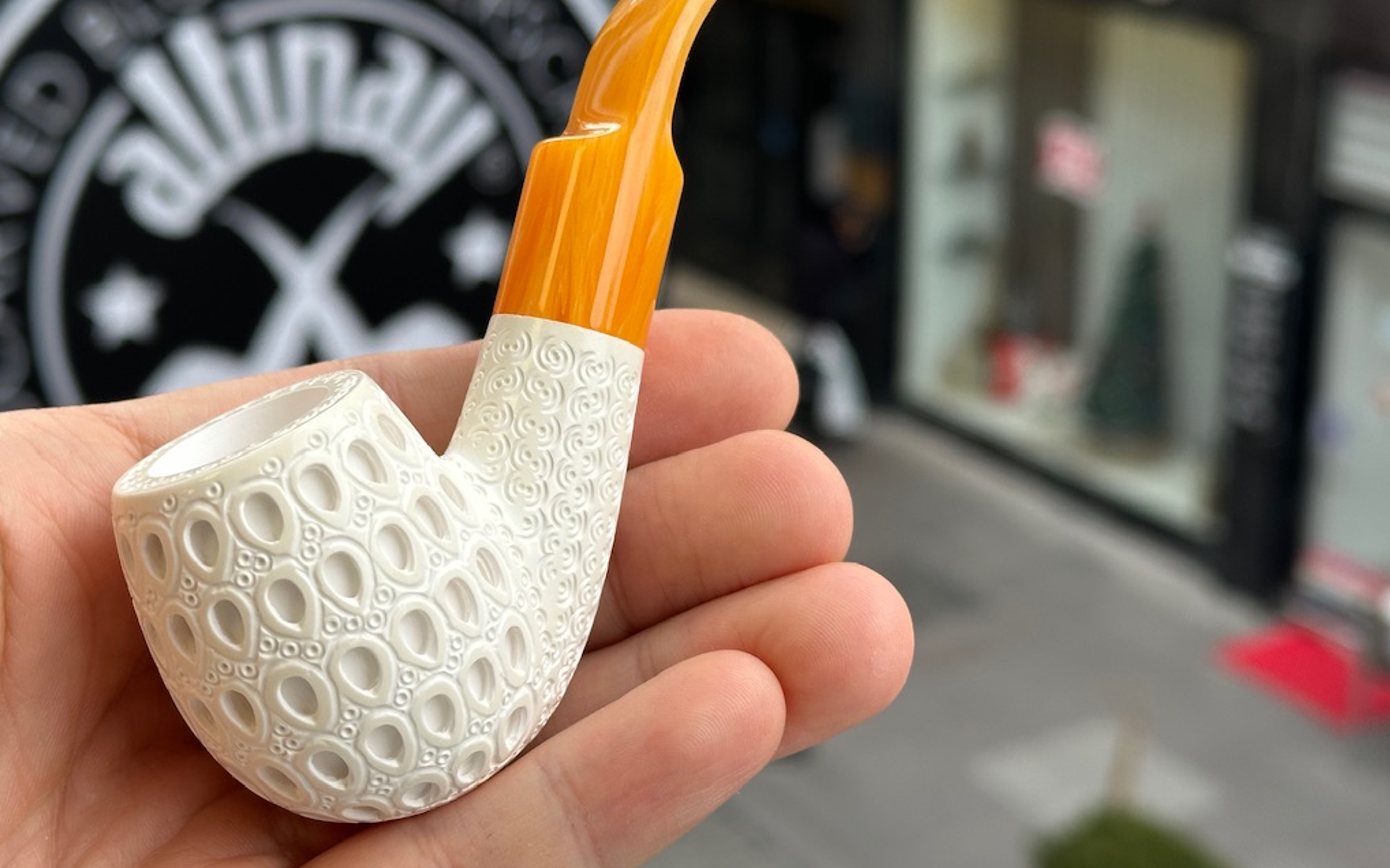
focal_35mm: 64
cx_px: 560
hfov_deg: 31.9
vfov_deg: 20.3
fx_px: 2424
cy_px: 337
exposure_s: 1/273
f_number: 1.78
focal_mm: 6.86
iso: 64
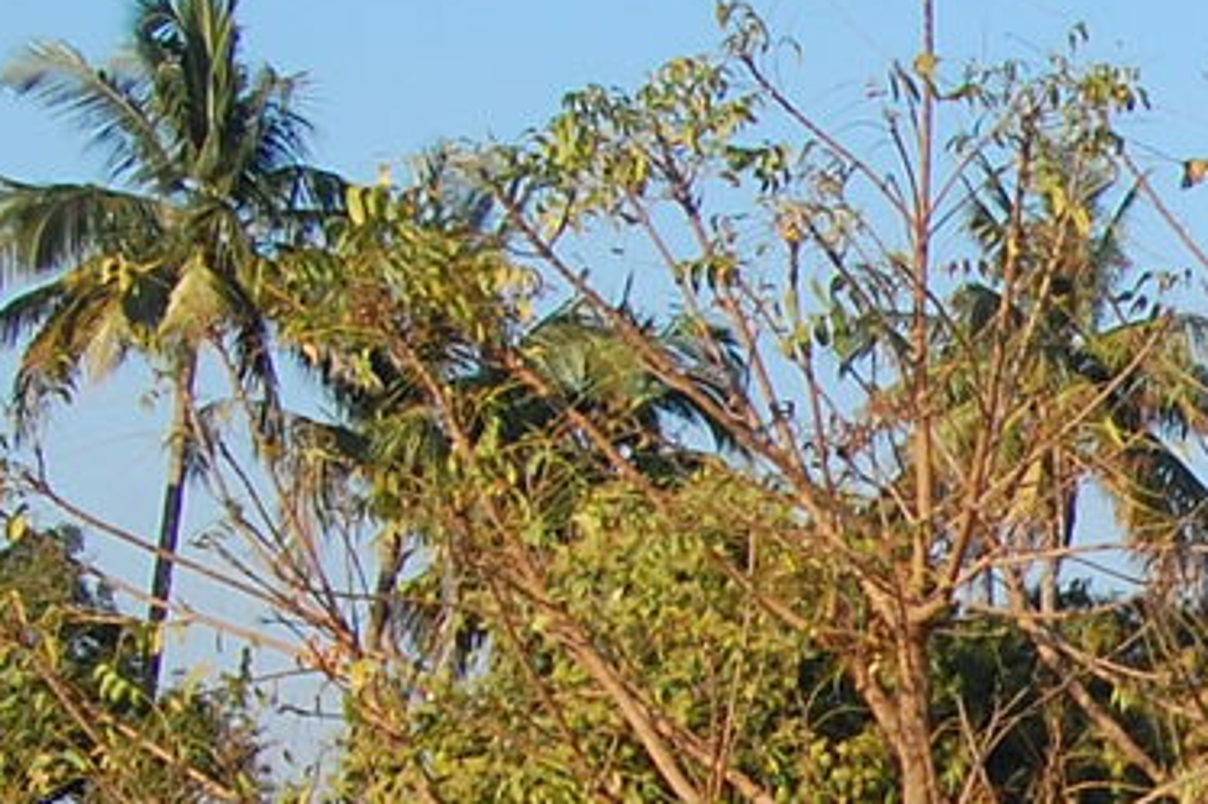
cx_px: 2303
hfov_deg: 9.7
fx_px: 6708
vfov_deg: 6.8
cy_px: 1138
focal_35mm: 200
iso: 200
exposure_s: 1/125
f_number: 11
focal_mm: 26
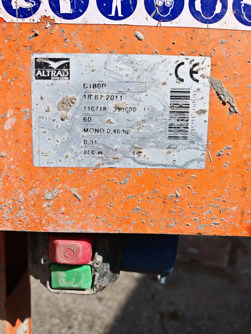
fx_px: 261
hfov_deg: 51.4
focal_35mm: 27
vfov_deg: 65.3
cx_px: 126
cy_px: 167
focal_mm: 6.83
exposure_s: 1/1500
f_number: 2
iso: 50
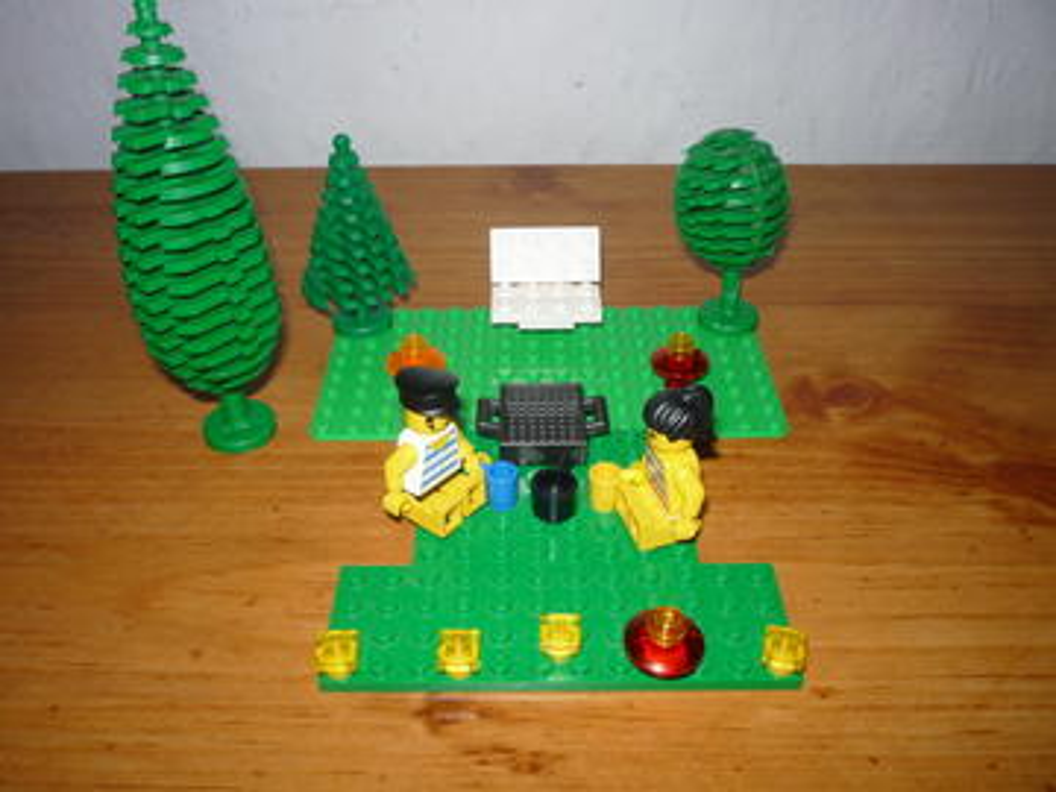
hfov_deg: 56.8
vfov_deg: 44.2
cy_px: 396
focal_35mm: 32
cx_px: 528
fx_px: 976
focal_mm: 5.2
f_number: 4
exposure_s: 1/30
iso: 100
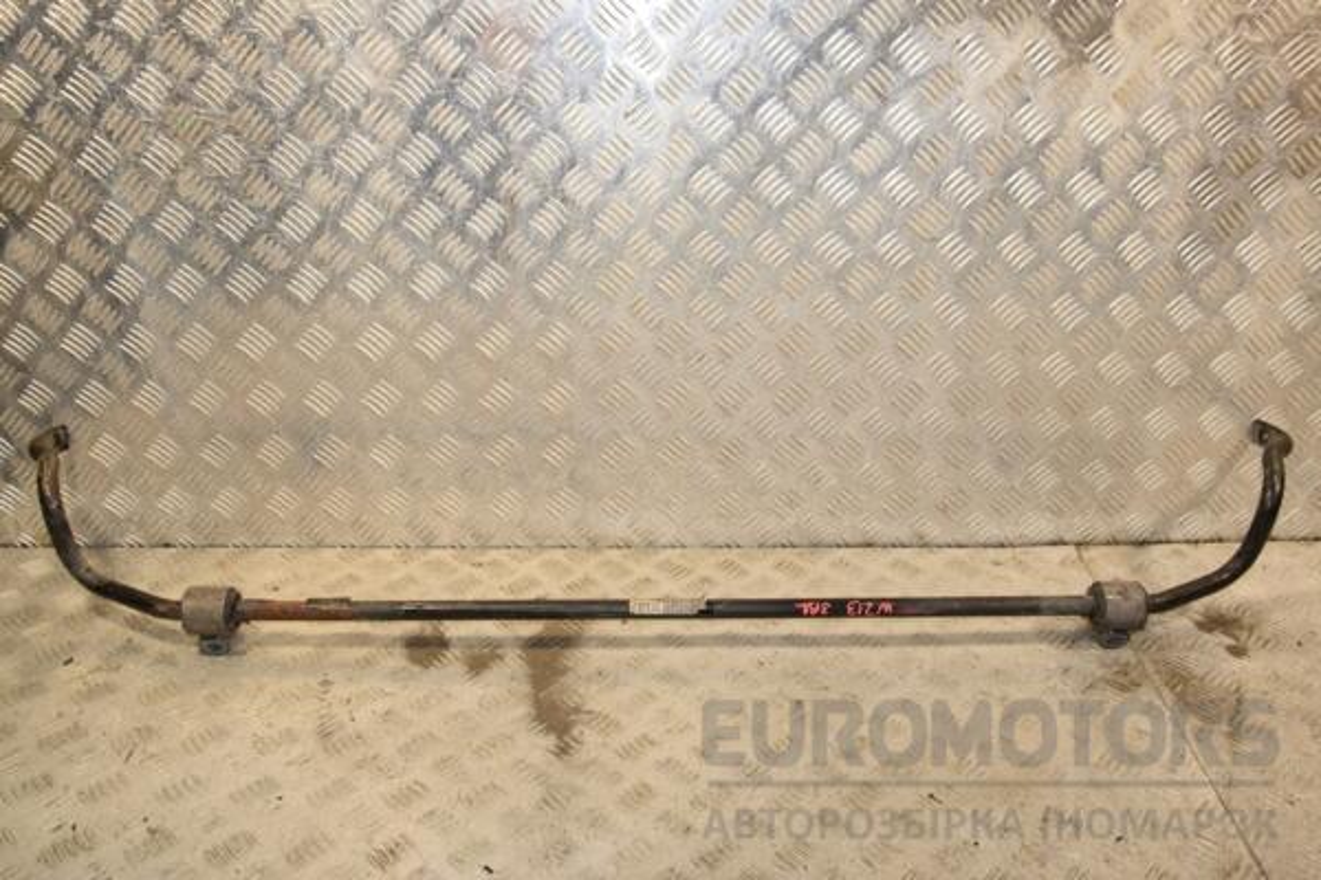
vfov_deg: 41.7
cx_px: 660
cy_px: 440
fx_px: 1156
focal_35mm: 32
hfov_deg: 59.5
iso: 800
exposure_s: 1/200
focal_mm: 21
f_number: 7.1
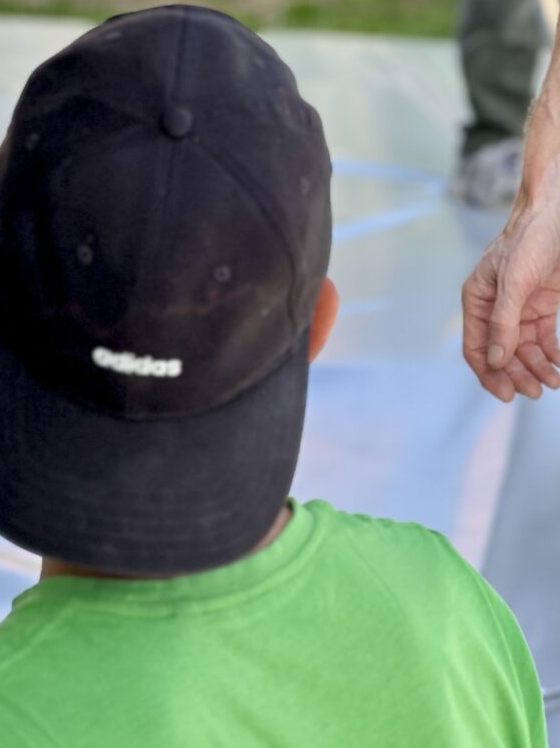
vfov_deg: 9.9
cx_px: 425
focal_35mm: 198
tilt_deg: -7.6
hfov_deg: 7.5
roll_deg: +2.2
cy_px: -87
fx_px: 4272
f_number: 2.8
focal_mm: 9
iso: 32
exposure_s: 1/144
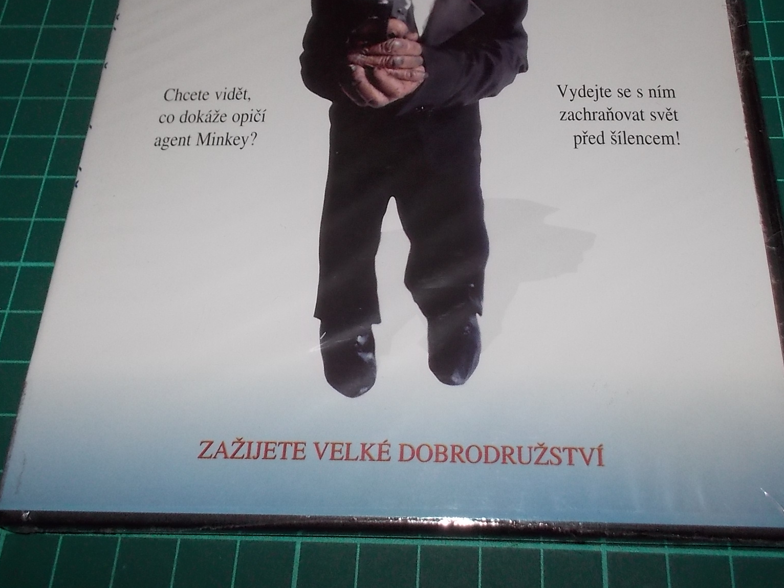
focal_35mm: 43
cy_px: 162
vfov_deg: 33.1
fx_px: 974
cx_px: 424
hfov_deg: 43.8
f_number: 3.3
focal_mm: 4.1
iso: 200
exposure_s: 1/30
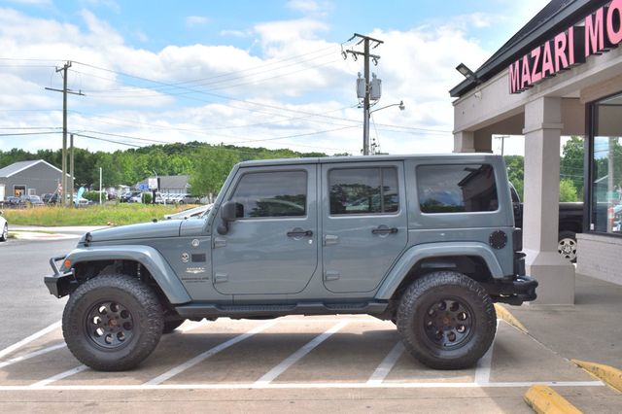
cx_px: 311
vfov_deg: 33.0
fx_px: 699
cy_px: 207
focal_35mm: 40
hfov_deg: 47.9
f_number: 11
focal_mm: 27
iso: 400
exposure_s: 1/500
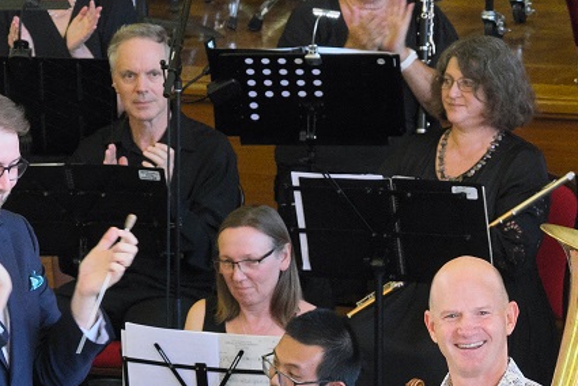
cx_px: 449
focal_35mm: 505
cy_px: 515
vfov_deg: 2.7
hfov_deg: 4.1
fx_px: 8113
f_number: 7.1
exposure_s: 1/100
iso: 6400
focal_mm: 119.5
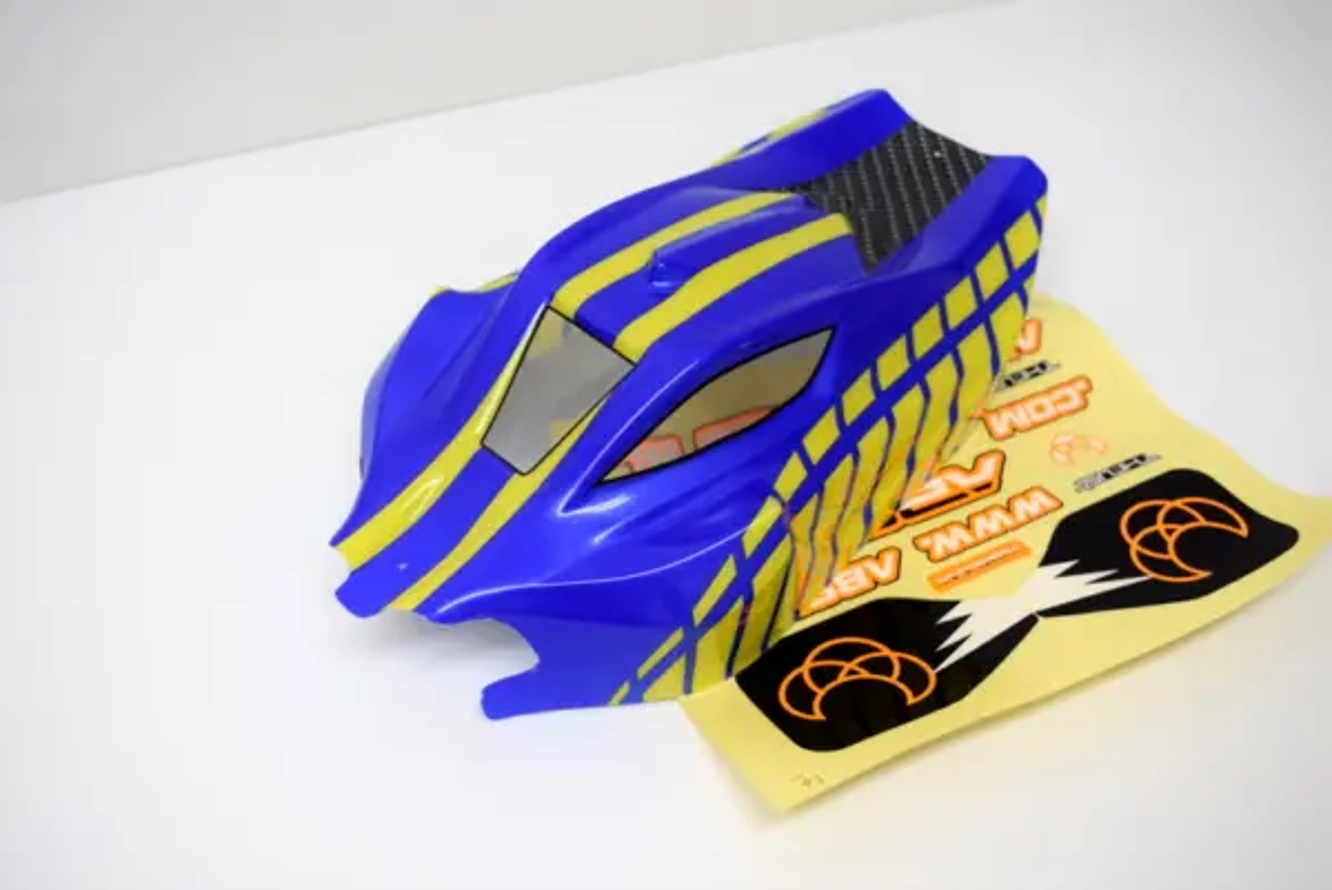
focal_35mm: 39
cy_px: 445
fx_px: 1444
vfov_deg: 34.3
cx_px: 666
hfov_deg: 49.5
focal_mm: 26
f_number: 5
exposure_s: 1/100
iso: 400
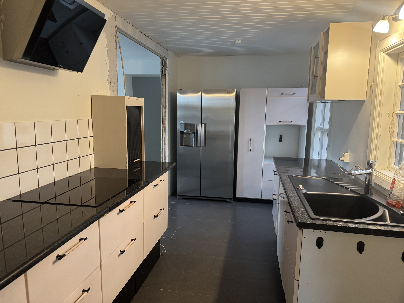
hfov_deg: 71.6
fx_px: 280
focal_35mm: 24
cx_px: 202
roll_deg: -0.6
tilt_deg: -8.4
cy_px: 152
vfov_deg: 56.8
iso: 640
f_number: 1.78
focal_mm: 6.76
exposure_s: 1/60
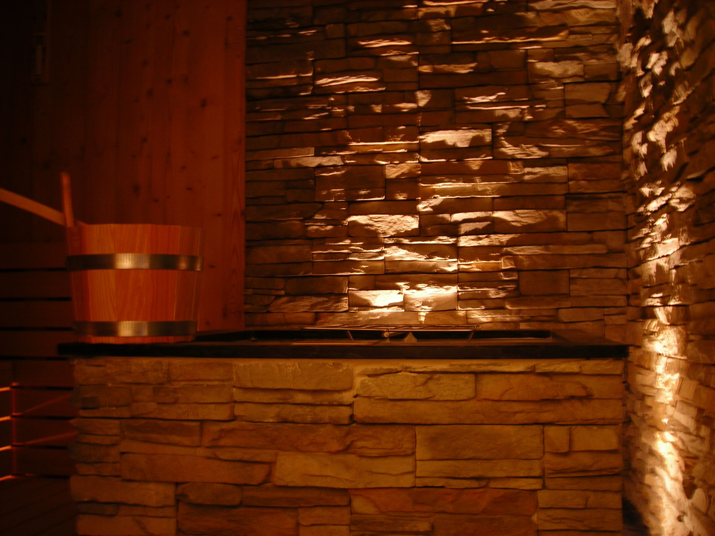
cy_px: 268
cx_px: 358
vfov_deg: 37.7
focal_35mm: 38
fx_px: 785
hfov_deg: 49.0
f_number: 3.2
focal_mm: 6.3
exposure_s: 1/2.7
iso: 50
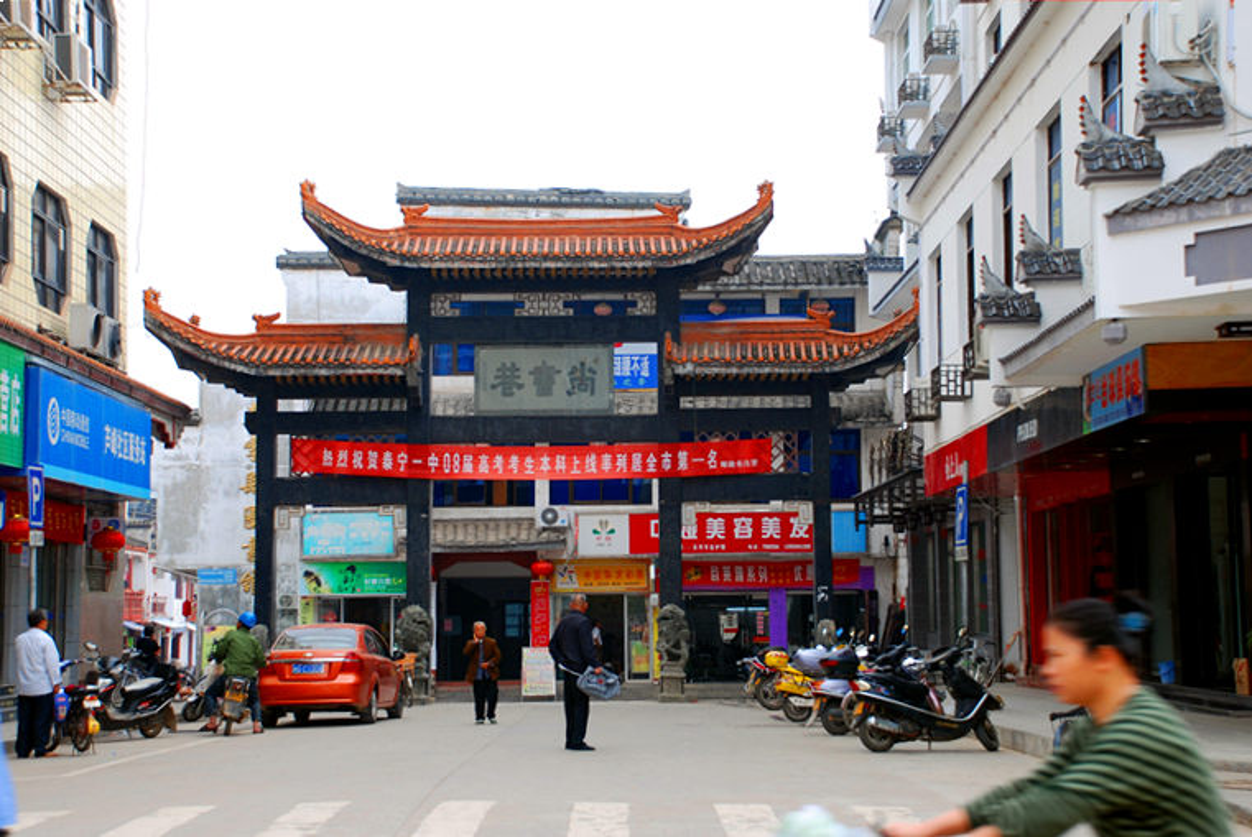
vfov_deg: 22.7
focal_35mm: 60
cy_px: 418
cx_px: 626
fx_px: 2089
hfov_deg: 33.4
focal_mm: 40
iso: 100
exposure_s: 1/100
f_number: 5
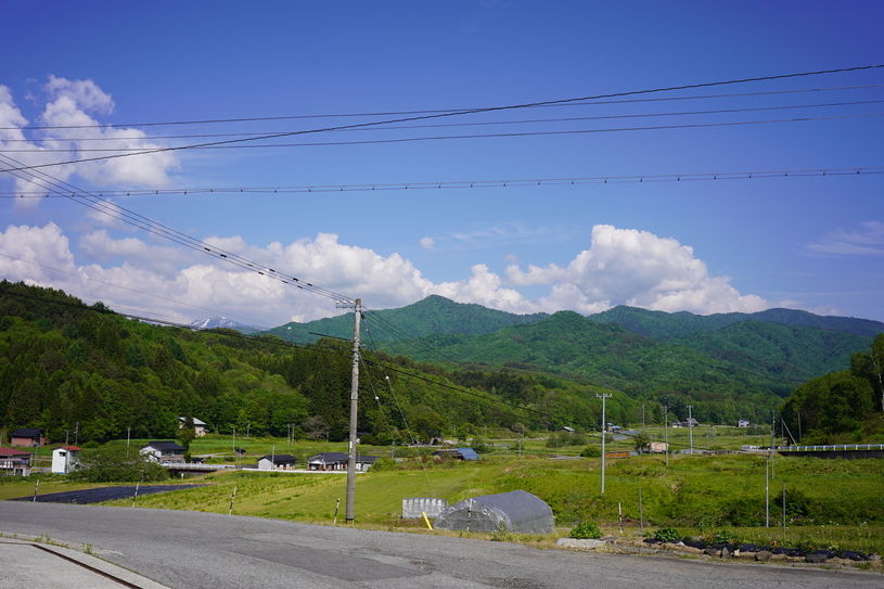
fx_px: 859
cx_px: 442
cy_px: 294
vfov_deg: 37.8
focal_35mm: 35
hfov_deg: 54.4
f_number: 5.6
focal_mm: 35
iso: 100
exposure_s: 1/1000
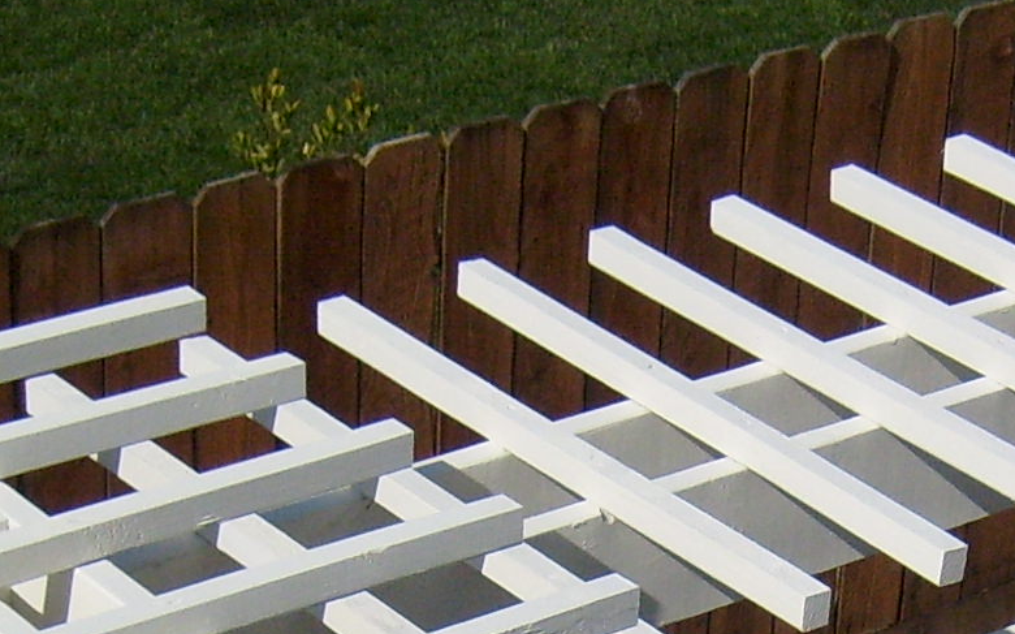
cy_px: 941
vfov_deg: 9.5
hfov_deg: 15.5
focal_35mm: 134
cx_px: 852
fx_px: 3706
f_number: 7.1
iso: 80
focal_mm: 5.8
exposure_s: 1/750
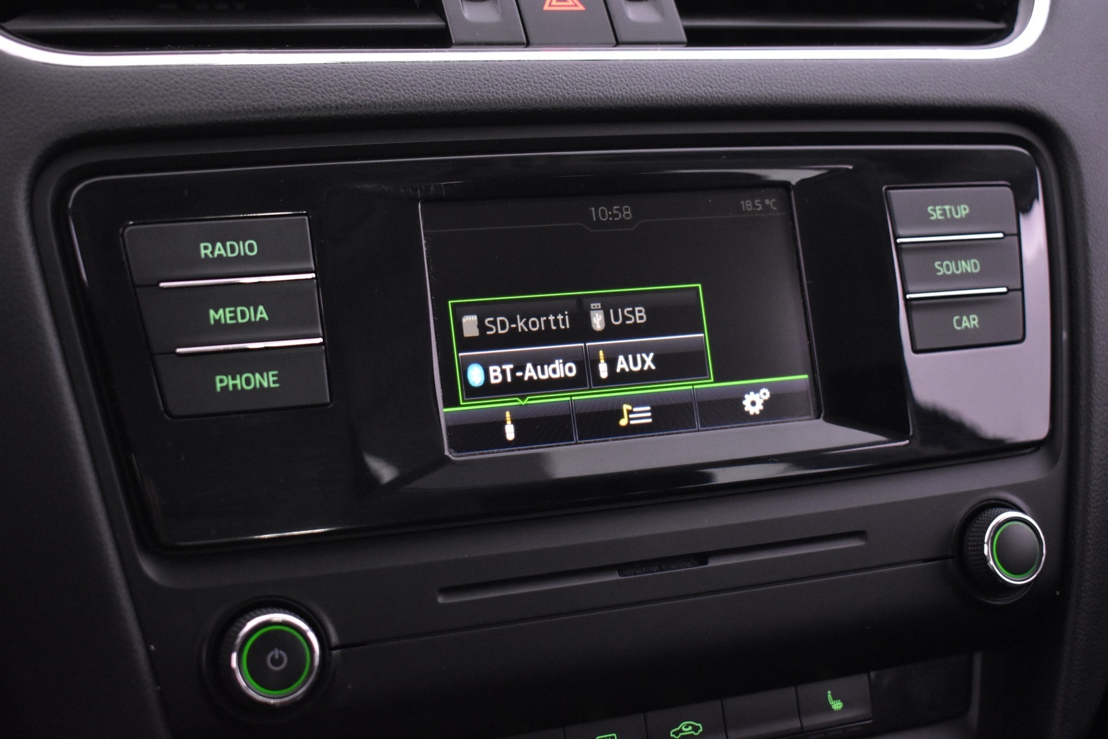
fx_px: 1570
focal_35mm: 51
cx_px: 554
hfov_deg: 38.9
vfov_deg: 26.5
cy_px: 370
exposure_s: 1/25
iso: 3200
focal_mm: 34
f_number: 4.5
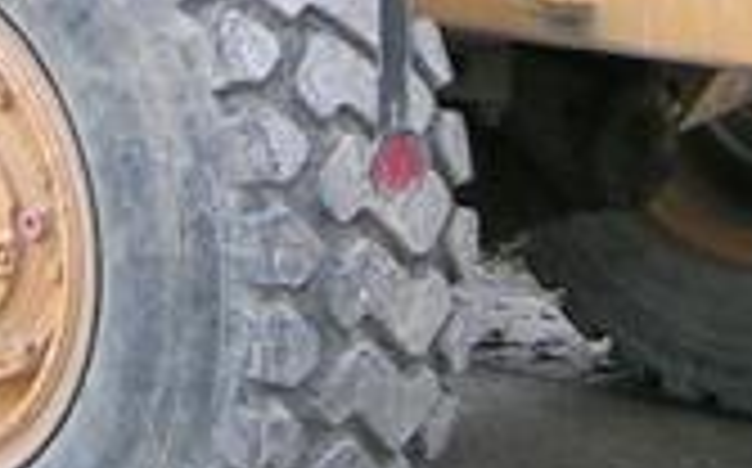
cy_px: -387
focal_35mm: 178
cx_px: 104
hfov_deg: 11.7
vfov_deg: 7.1
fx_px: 3644
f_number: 2.8
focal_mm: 5.4
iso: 50
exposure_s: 1/153
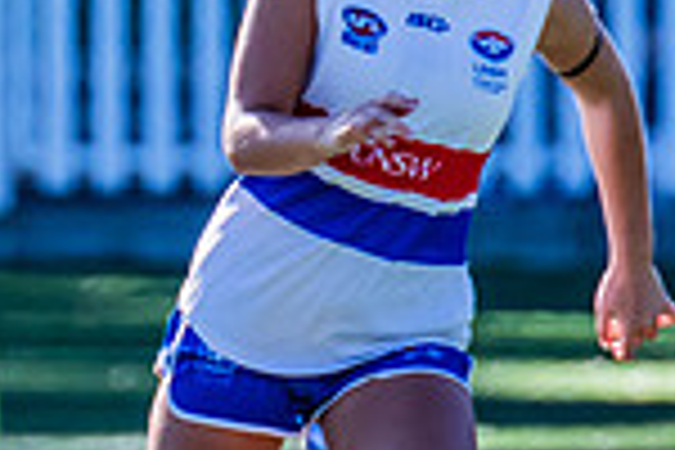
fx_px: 52458
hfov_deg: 0.7
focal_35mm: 2798
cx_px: -640
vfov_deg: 0.5
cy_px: 221
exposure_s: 1/1250
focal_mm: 600
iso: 800
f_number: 9
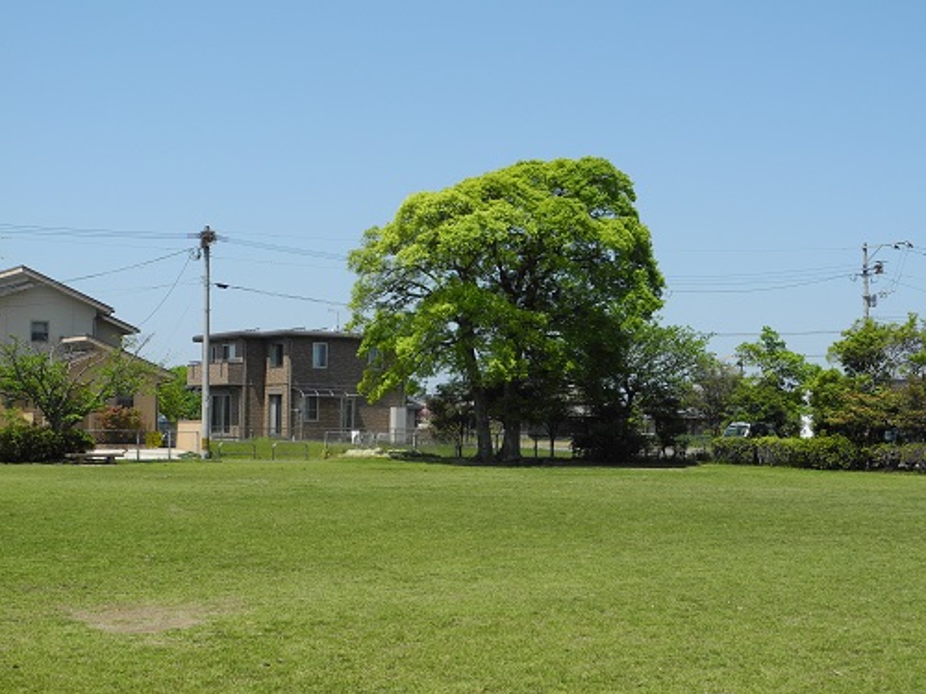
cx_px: 507
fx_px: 1471
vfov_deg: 26.6
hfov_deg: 34.9
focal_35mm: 55
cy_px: 344
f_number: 4.5
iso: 100
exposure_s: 1/924
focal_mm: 10.7
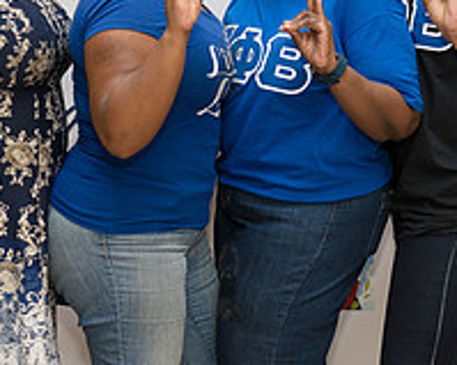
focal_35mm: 93
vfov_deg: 16.4
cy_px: 56
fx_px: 1257
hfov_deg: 20.6
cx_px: 227
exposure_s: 1/500
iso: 640
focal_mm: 34
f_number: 4
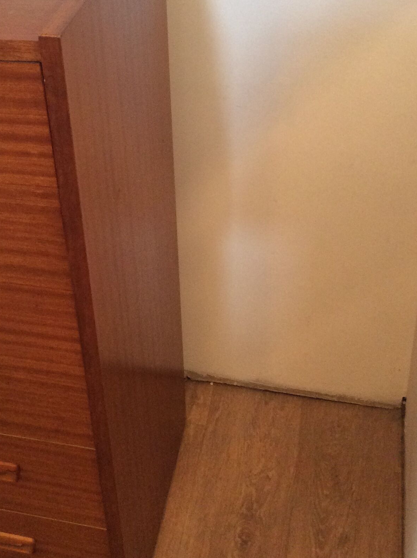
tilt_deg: -33.4
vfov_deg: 36.7
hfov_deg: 27.7
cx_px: 122
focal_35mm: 52
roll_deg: +5.7
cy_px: 212
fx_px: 838
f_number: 2.4
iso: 160
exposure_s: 1/25
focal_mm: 3.3
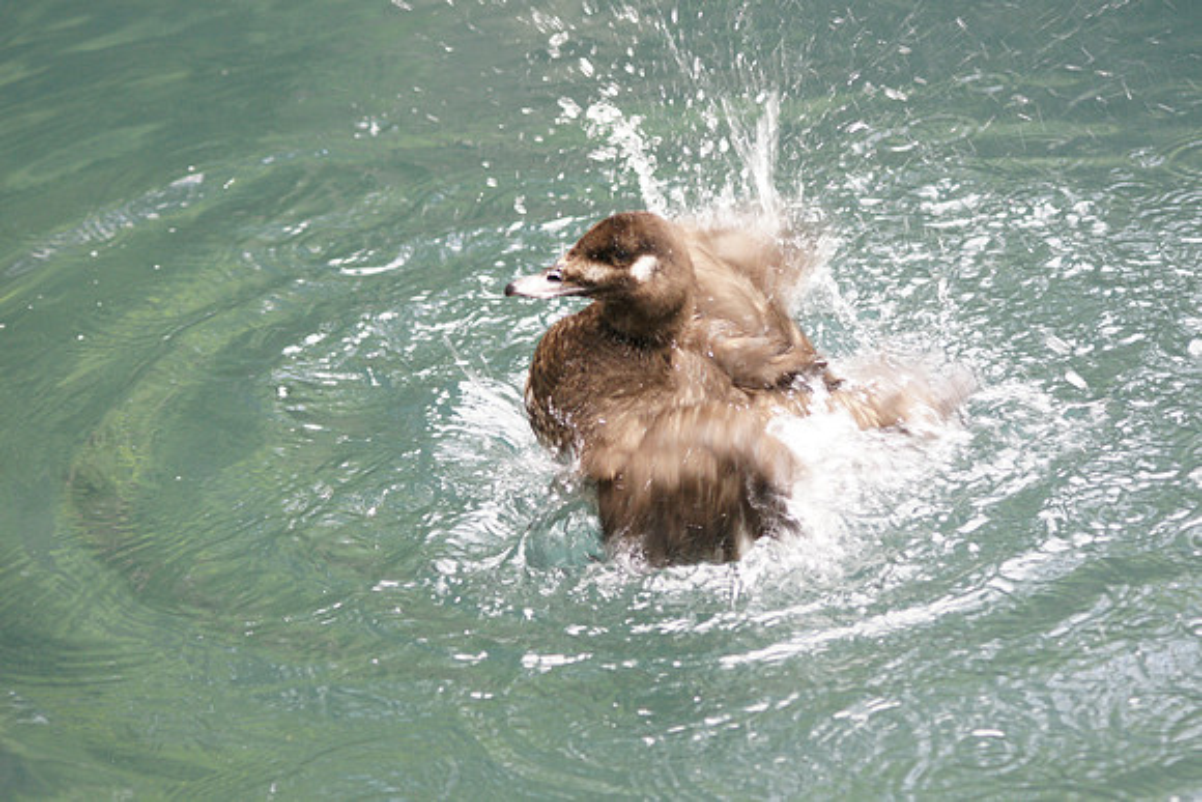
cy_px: 401
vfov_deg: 8.7
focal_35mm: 158
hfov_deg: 13.0
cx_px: 601
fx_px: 5260
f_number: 4.5
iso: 800
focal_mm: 105
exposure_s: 1/125
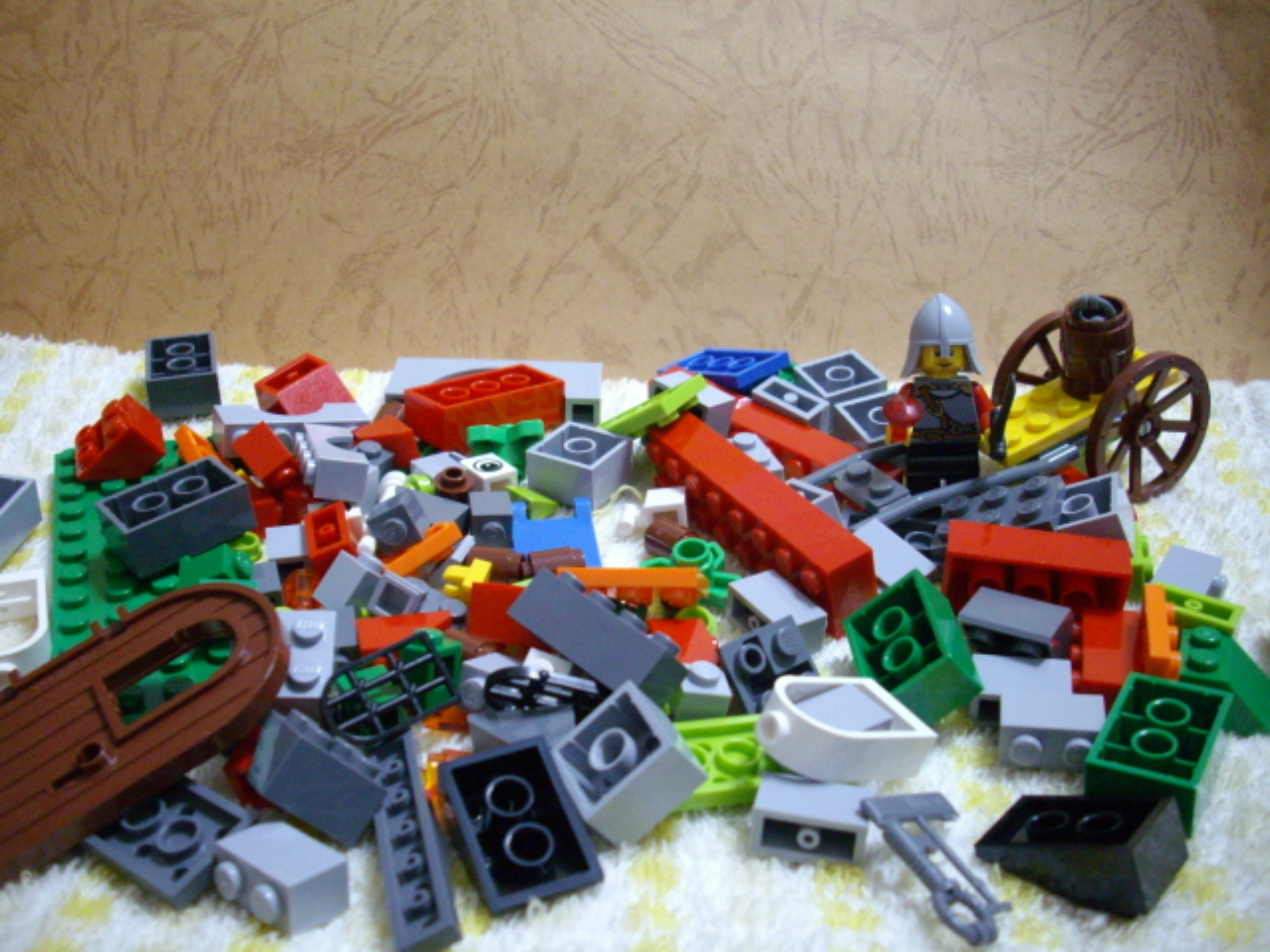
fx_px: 1357
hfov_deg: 50.1
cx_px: 635
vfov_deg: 38.7
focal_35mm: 37
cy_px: 476
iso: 400
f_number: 2.8
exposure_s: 1/20
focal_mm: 6.2
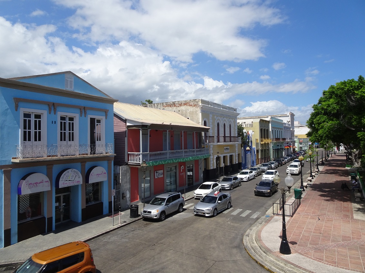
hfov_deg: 71.6
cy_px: 136
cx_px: 182
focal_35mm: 24
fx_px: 253
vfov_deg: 56.8
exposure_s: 1/1250
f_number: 3.5
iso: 80
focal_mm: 4.1
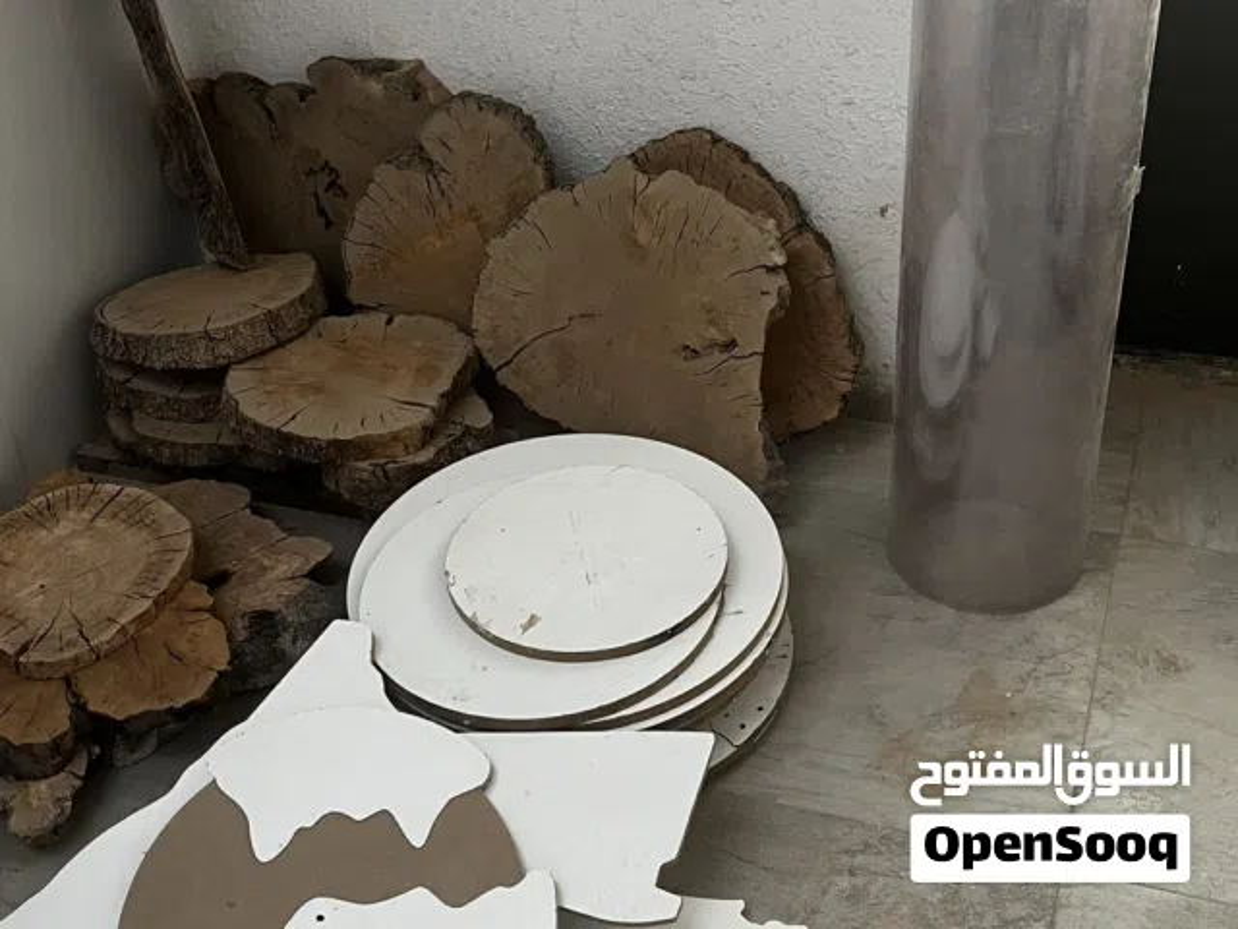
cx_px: 619
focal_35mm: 26
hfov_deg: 67.3
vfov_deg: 53.1
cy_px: 464
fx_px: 930
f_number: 1.6
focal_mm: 5.1
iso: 160
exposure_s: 1/60
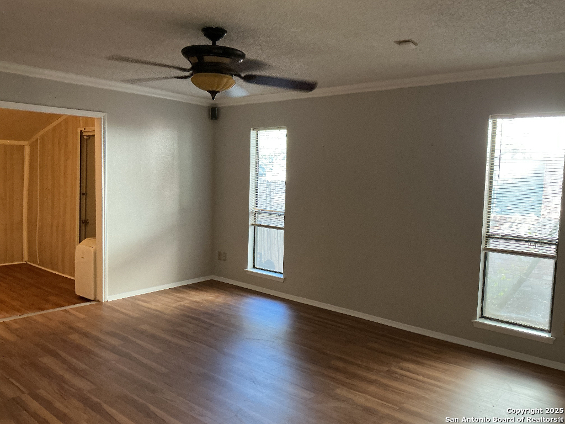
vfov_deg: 48.2
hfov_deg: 61.7
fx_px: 473
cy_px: 212
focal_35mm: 29
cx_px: 282
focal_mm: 3
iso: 200
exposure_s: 1/40
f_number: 1.8
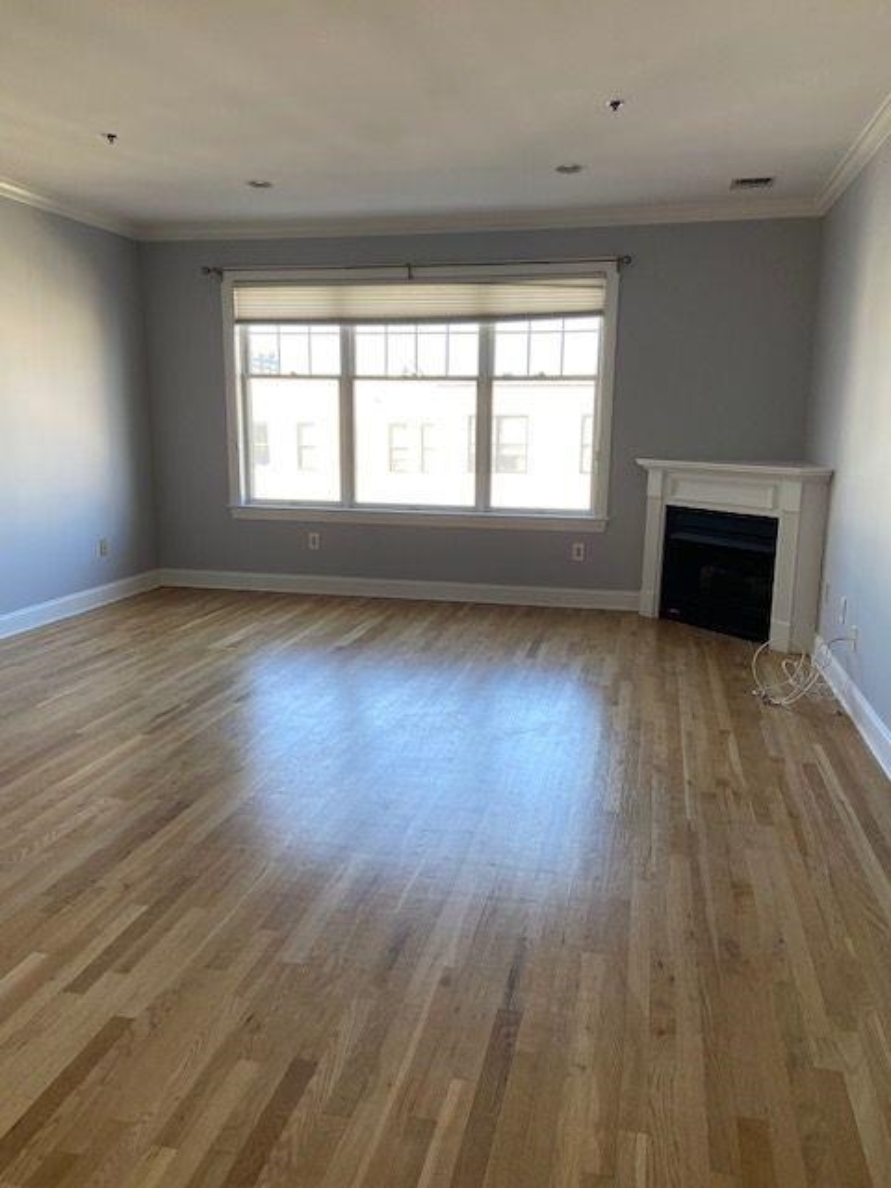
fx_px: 892
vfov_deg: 67.3
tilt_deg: -10.5
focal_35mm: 26
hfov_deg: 53.1
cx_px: 446
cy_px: 594
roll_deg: -1.4
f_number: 1.8
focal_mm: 4.25
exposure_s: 1/121
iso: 80
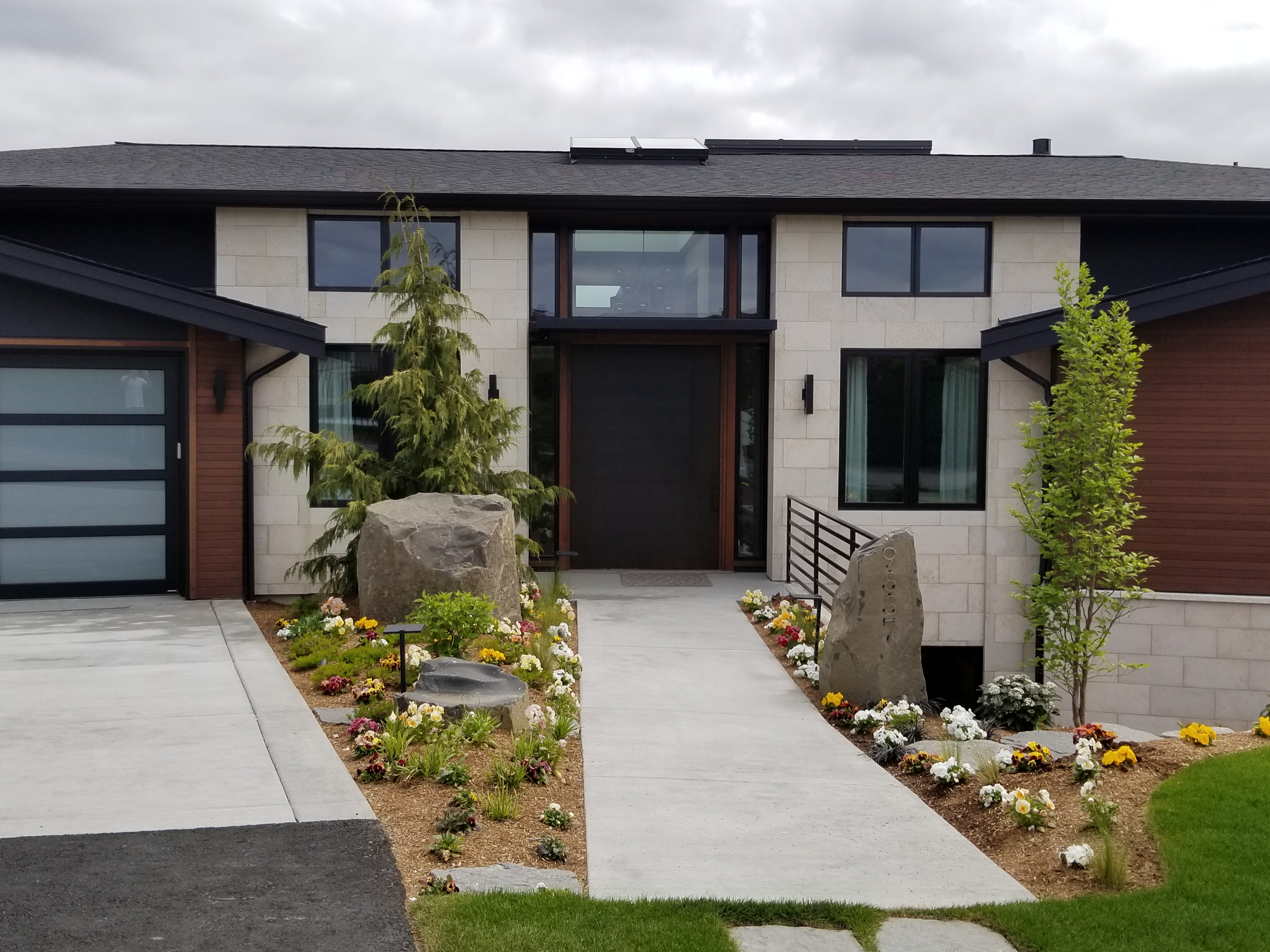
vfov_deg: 53.1
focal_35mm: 26
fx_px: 954
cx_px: 635
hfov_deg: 67.3
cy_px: 476
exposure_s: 1/2817
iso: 50
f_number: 1.7
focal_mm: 4.25
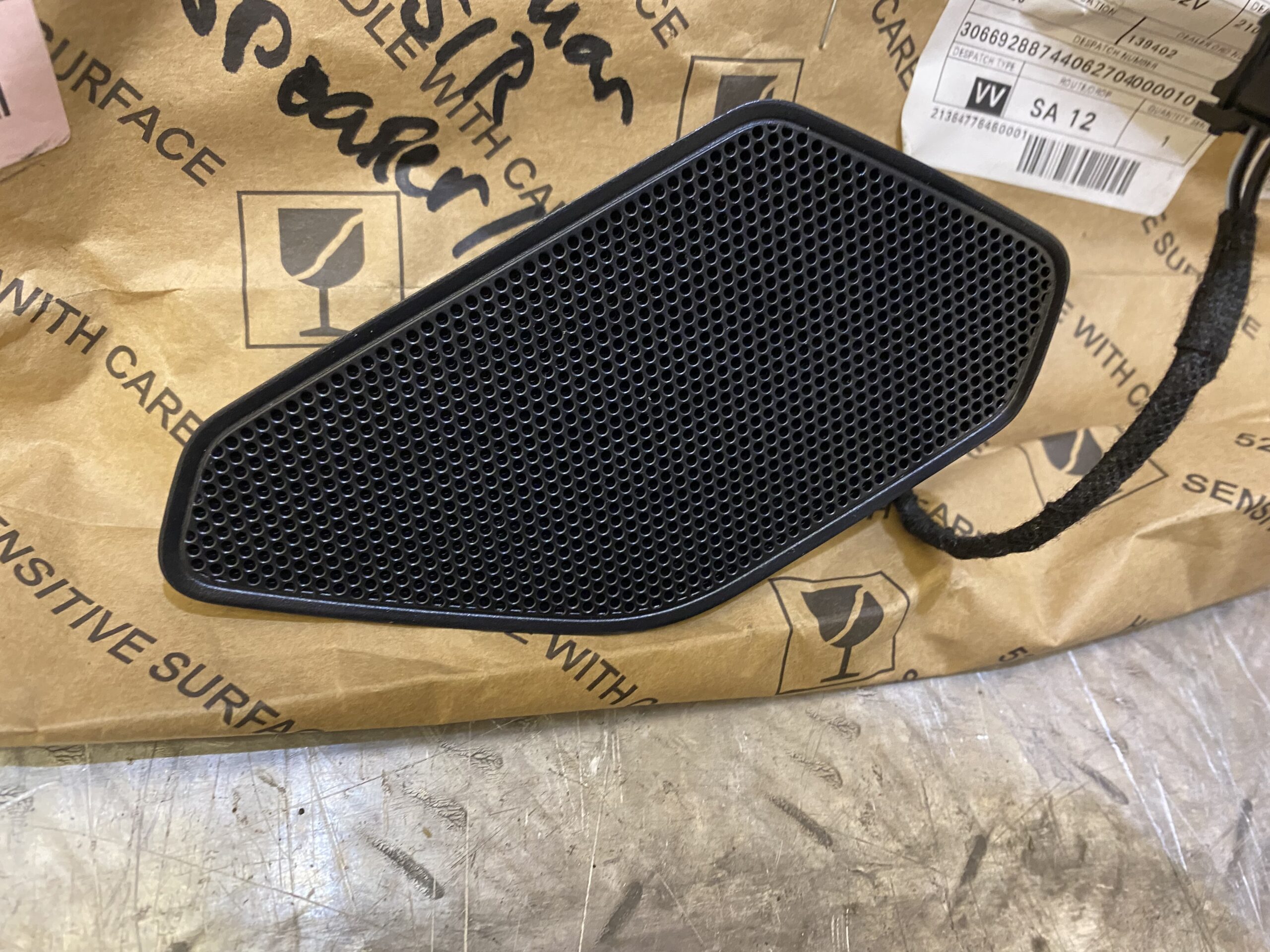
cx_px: 635
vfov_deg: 53.1
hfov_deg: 67.3
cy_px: 476
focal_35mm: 26
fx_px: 954
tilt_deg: -52.7
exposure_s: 1/50
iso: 320
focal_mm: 4.25
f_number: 1.8
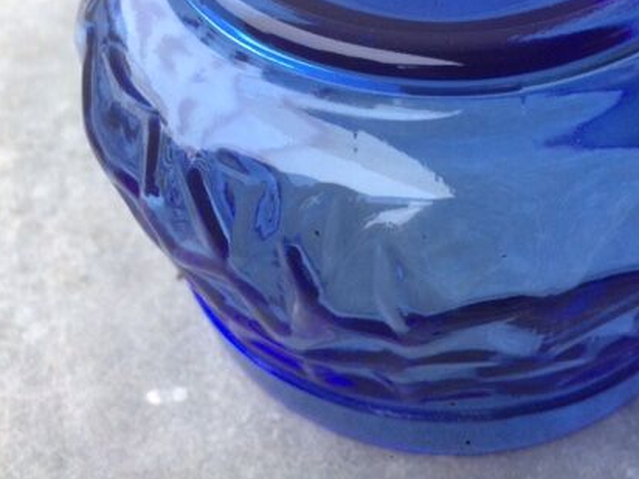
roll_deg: -1.7
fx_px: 831
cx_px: 433
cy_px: 109
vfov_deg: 31.5
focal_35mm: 45
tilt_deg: -42.6
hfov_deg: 41.5
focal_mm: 4.15
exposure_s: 1/33
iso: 125
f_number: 2.2
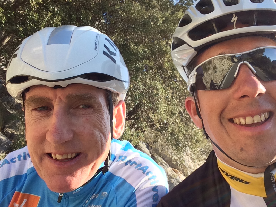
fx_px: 295
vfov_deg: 38.7
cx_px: 148
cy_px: 99
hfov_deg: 50.1
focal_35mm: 37
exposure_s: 1/352
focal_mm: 2.15
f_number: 2.4
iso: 50
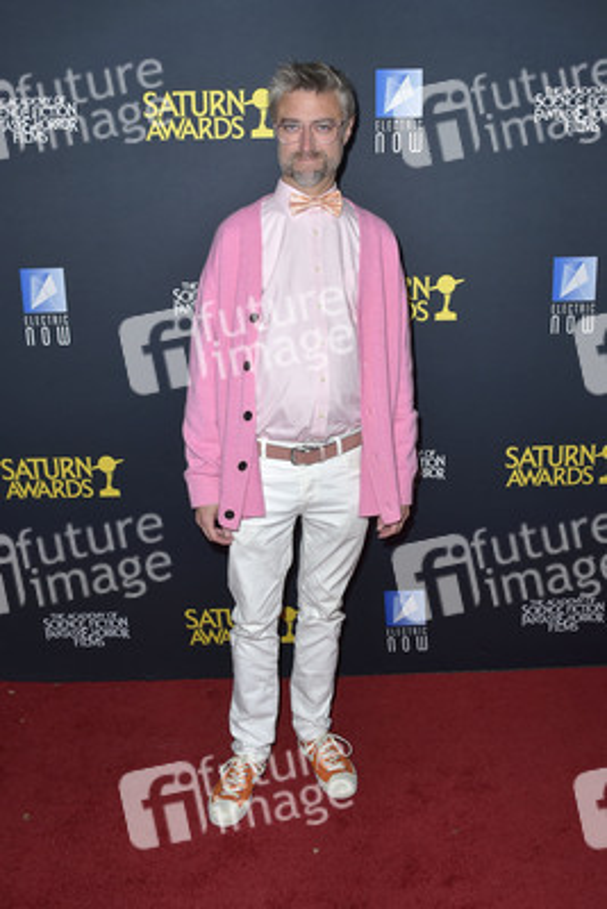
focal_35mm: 28
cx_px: 304
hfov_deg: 46.4
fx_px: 707
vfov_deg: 65.5
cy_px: 454
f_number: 6.3
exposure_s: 1/250
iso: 250
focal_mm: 28
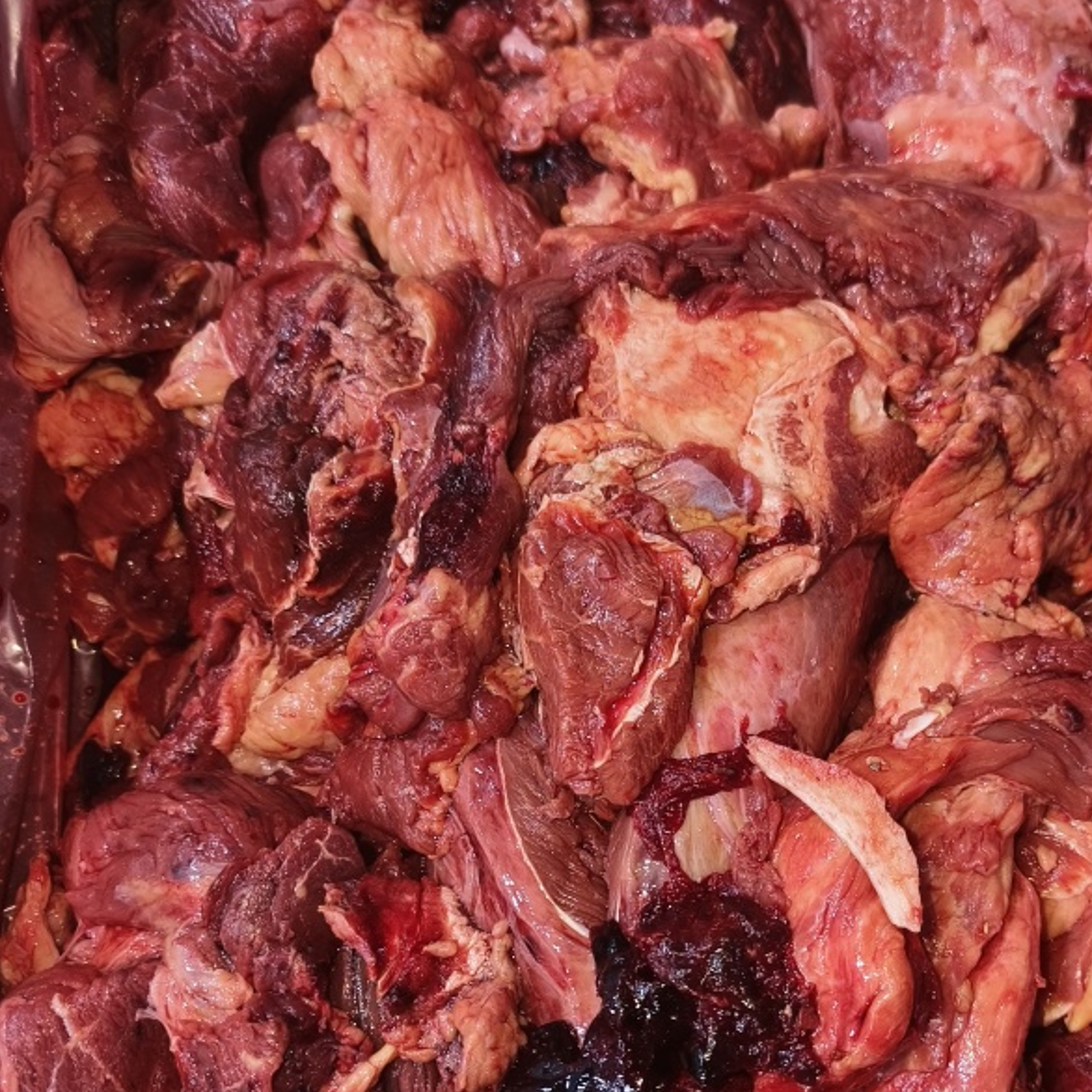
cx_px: 716
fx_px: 1321
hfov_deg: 44.4
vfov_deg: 44.6
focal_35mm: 37
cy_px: 670
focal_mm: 5.5
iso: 643
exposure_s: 1/50
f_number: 1.75
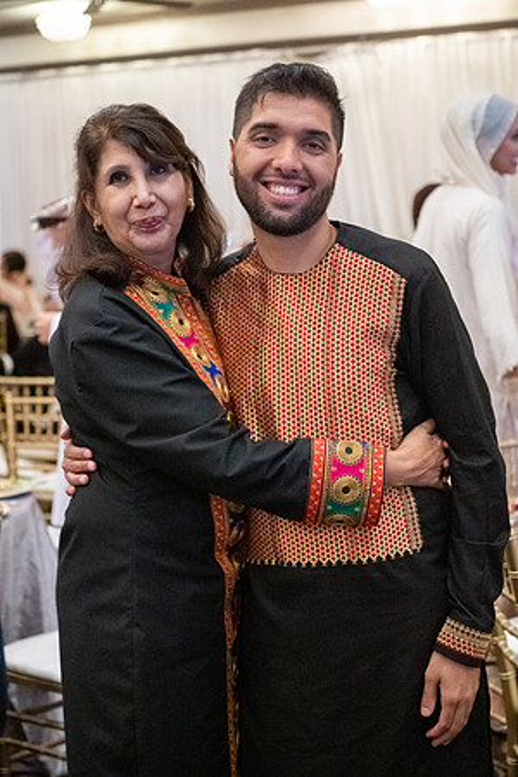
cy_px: 388
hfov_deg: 19.5
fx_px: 1511
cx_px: 259
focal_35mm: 70
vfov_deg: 28.8
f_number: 4
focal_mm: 70
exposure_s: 1/320
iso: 32000
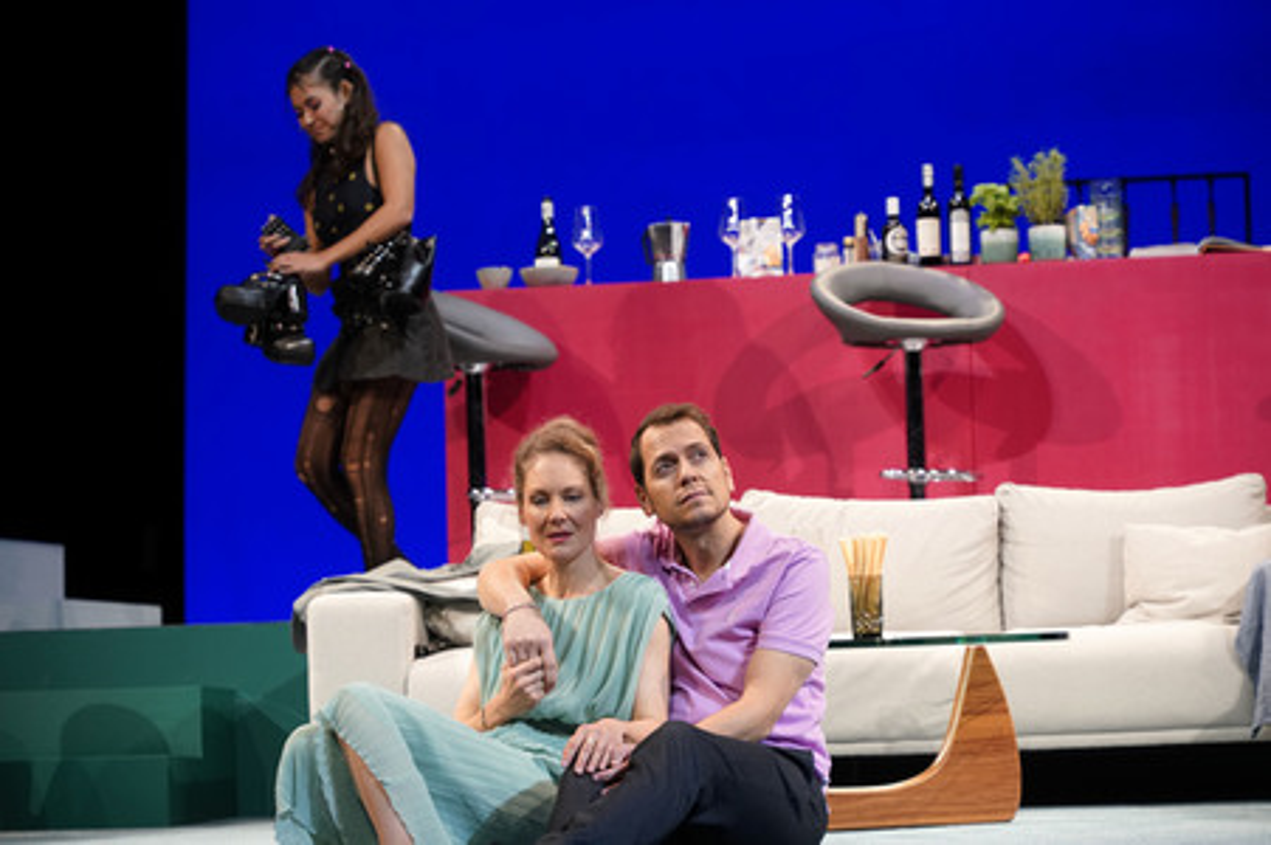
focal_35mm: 128
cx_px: 636
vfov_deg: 10.7
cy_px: 422
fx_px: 4516
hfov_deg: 16.0
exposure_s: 1/250
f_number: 5.6
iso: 1600
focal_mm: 128
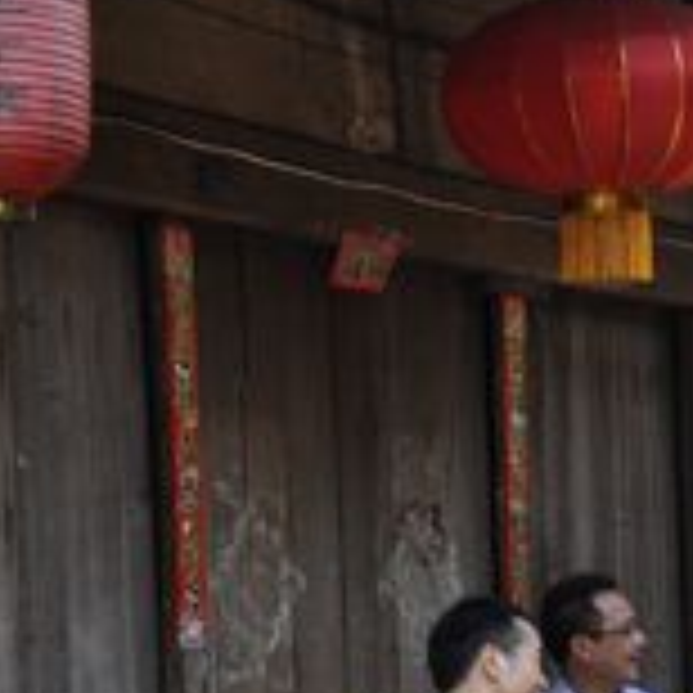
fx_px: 3941
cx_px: 1107
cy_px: 608
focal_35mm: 174
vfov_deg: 10.0
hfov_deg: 9.7
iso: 200
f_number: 9.5
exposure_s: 1/90
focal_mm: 42
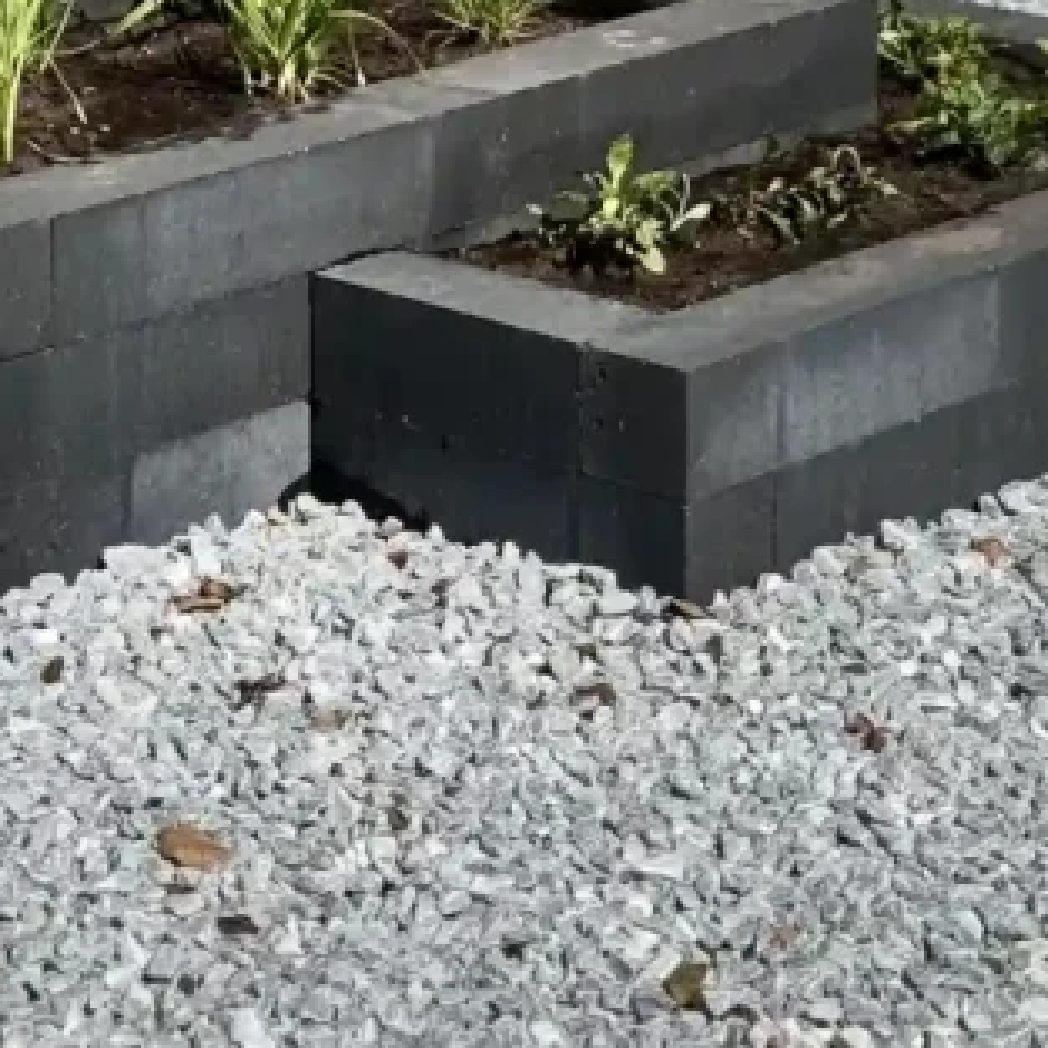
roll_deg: -0.1
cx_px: 241
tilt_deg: -9.7
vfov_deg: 12.2
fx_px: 4761
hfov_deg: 12.5
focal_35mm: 139
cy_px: -248
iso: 64
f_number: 1.78
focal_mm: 6.76
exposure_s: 1/7937
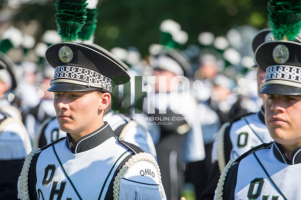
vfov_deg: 7.2
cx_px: 150
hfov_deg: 10.8
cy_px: 100
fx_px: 1588
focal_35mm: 190
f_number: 4.5
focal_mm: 190
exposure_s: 1/1000
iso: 200
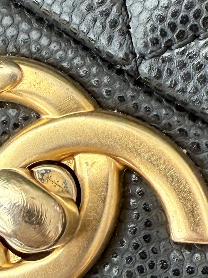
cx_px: 83
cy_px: 97
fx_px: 721
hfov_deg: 16.4
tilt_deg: -52.9
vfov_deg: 21.7
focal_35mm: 90
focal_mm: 2.22
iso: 100
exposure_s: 1/100
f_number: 2.2
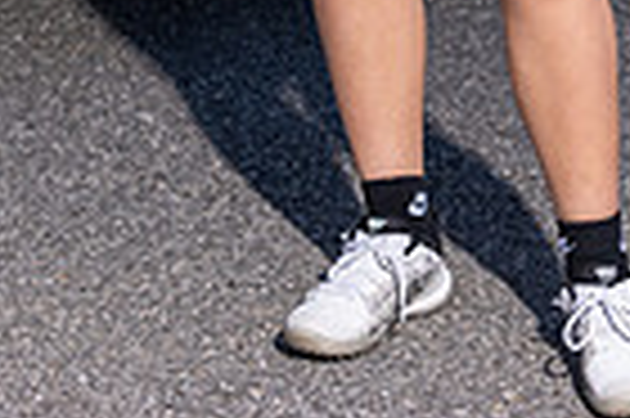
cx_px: 421
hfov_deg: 12.8
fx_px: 2814
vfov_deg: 8.0
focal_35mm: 161
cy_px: -535
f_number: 3.5
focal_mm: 50
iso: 64
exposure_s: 1/640
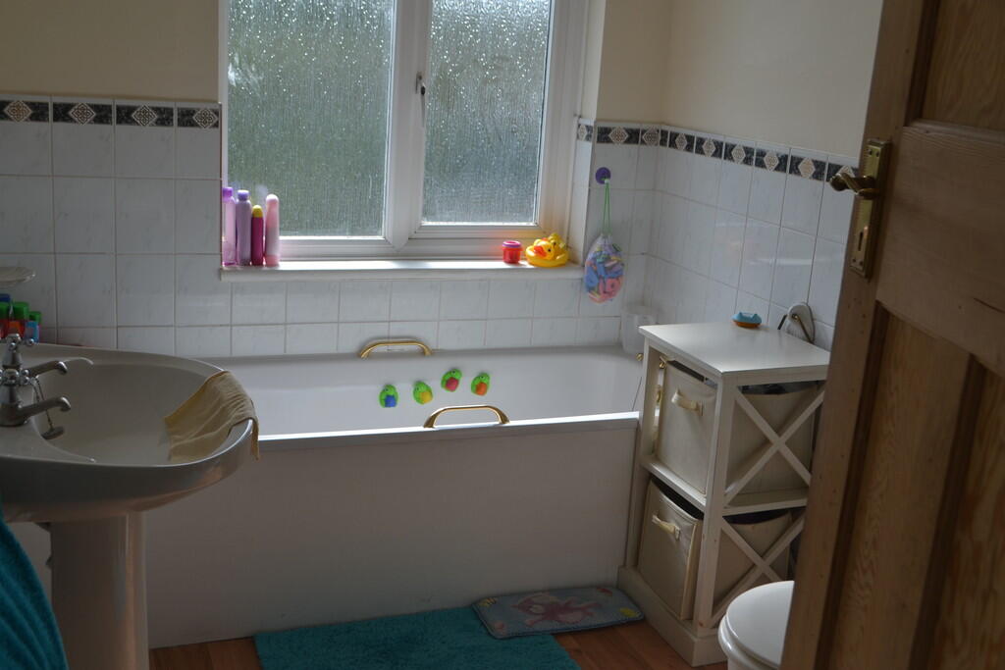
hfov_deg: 49.5
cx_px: 502
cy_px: 335
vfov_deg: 34.2
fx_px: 1089
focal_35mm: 39
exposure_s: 1/160
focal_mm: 26
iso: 100
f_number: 6.3
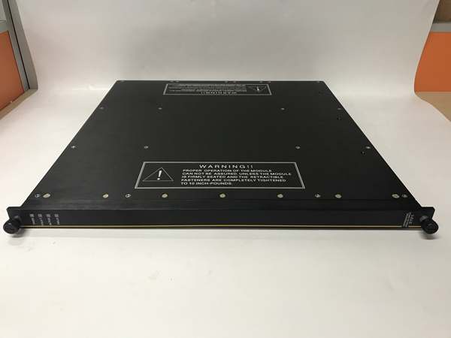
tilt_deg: -30.3
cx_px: 226
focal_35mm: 28
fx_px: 365
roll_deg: -1.2
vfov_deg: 49.7
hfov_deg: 63.4
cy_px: 169
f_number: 1.8
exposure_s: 1/33
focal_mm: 3.99
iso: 32
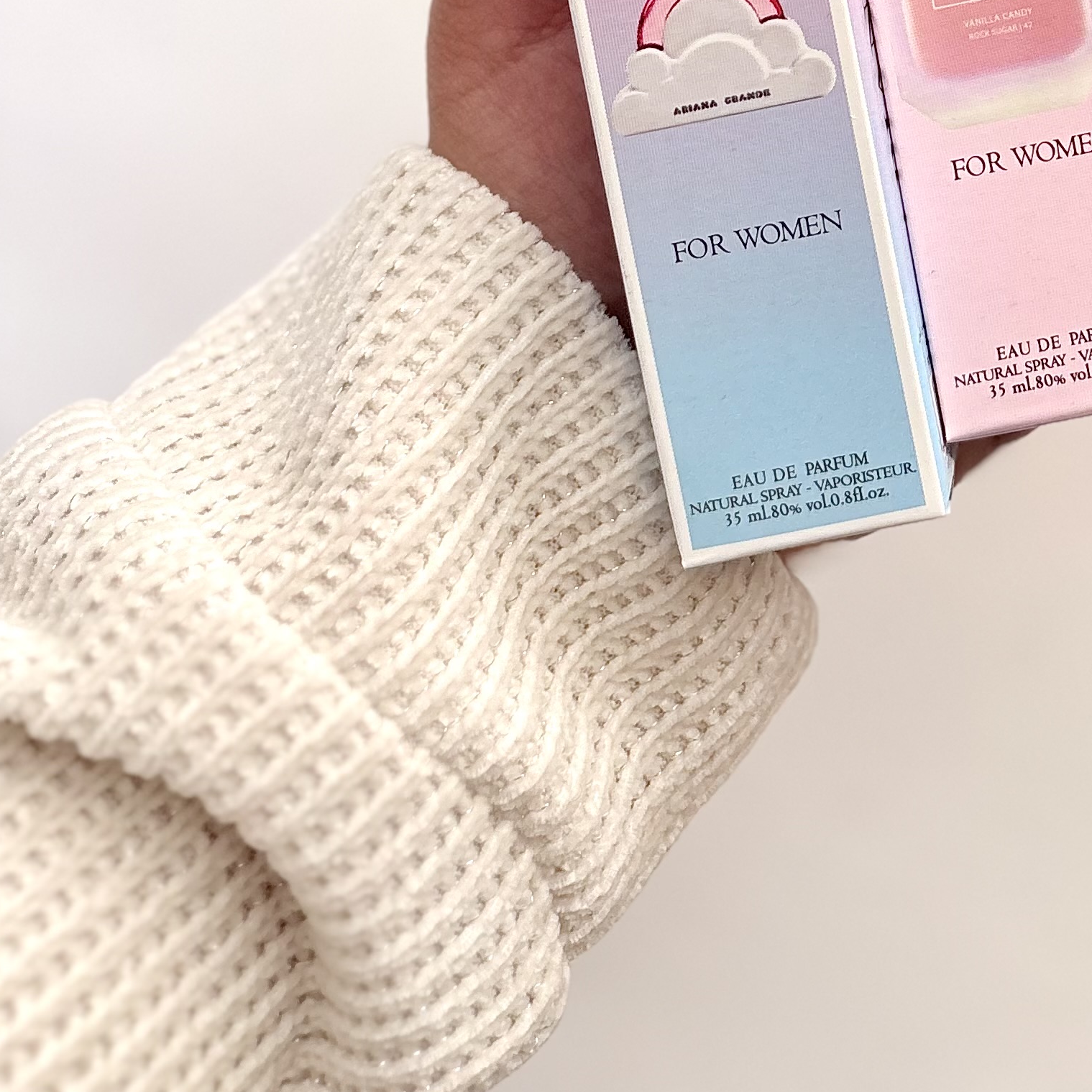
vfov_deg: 24.4
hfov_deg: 26.8
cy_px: -354
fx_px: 2177
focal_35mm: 61
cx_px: 1068
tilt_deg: -76.0
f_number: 1.6
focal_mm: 5.96
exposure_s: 1/122
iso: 100
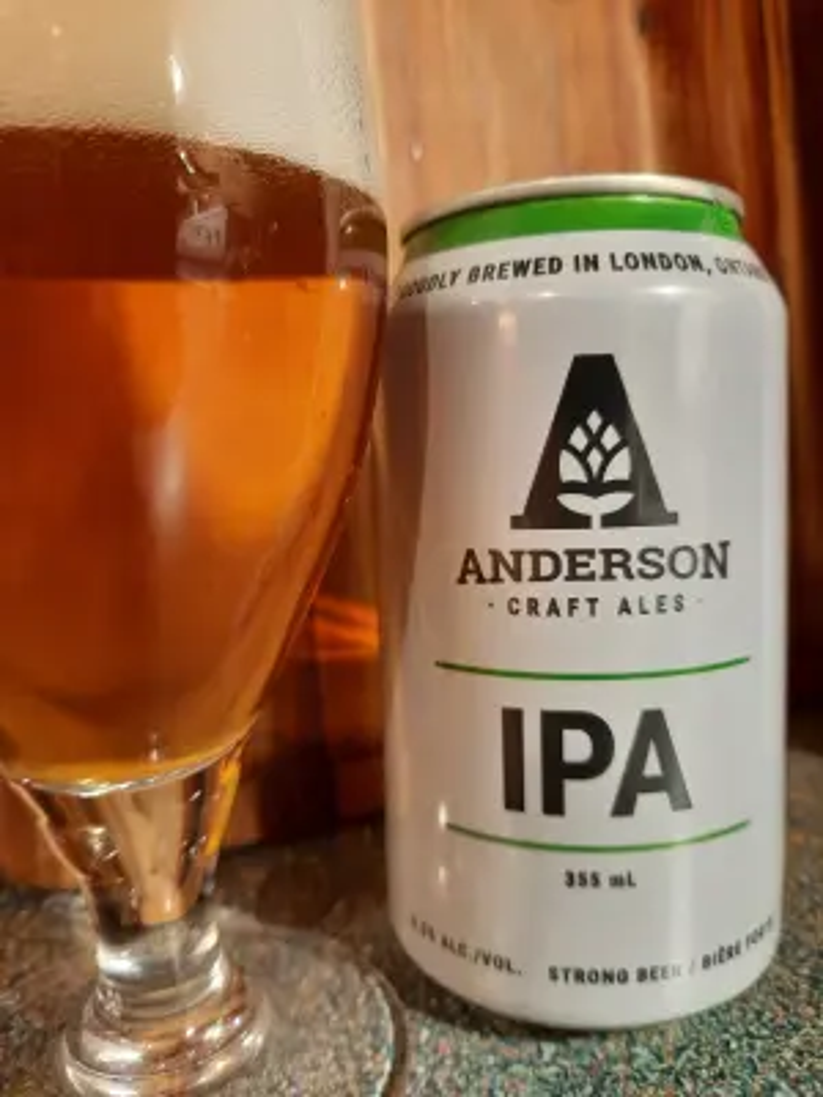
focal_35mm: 25
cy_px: 548
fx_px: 793
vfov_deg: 69.4
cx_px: 412
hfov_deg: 54.9
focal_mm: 4.6
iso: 320
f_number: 2
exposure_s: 1/40
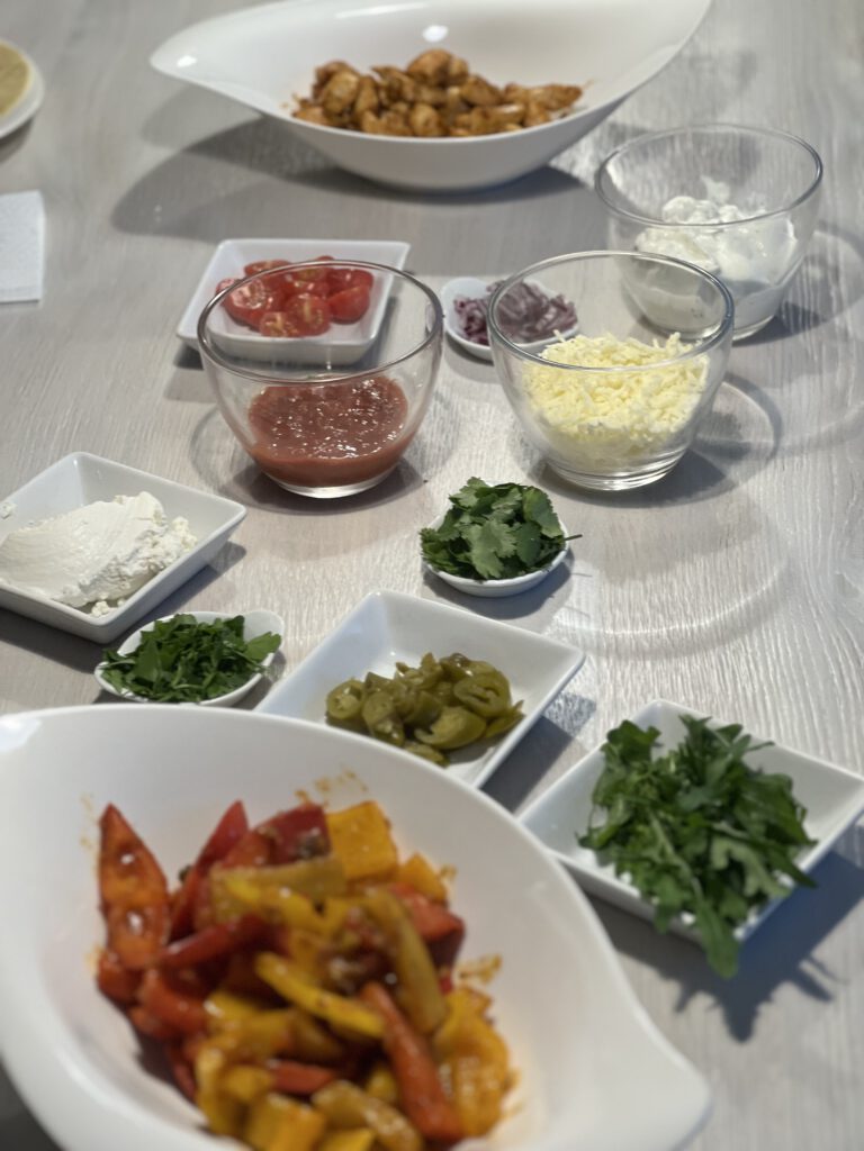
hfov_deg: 19.1
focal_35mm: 77
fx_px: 2563
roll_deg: +3.6
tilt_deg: -34.2
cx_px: 432
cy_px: 576
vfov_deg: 25.3
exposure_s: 1/50
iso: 160
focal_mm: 9
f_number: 2.8
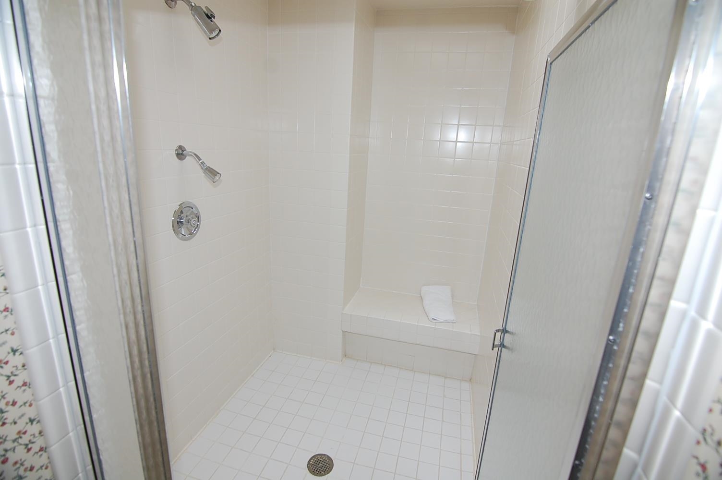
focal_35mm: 16
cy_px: 240
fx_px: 331
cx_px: 361
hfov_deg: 95.0
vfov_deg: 72.0
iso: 400
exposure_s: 1/80
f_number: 4.5
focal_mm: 11
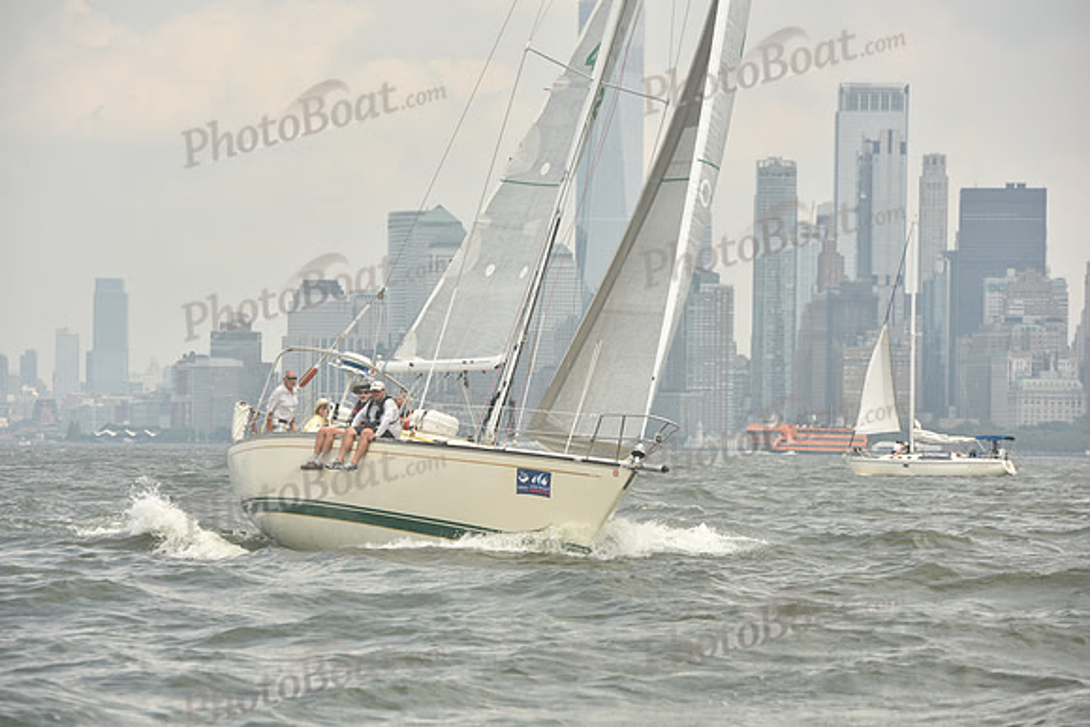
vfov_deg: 8.9
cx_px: 545
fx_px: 4694
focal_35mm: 155
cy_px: 364
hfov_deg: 13.2
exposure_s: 1/800
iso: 250
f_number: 7.1
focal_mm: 155
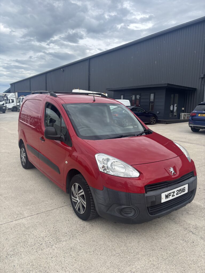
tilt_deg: -8.4
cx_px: 102
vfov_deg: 67.3
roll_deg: -1.4
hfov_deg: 53.1
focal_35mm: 26
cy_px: 136
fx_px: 205
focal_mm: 5.96
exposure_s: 1/2342
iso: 50
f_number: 1.6
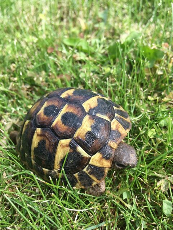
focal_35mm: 29
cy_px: 115
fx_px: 193
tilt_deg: -51.5
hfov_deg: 48.2
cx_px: 86
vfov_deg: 61.7
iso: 25
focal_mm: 4.15
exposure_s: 1/463
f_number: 2.2
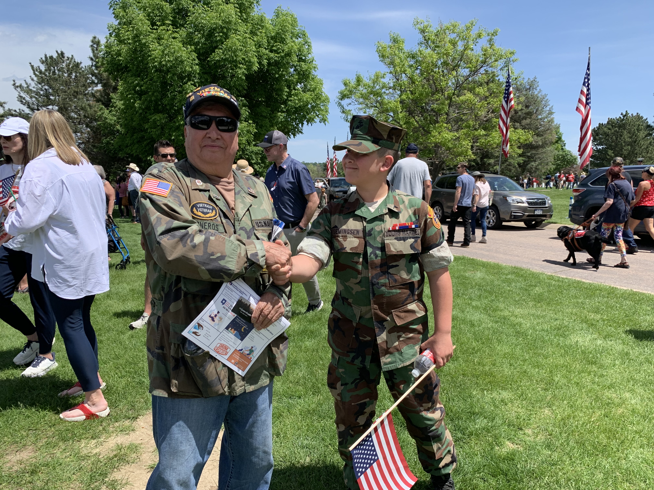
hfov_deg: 67.3
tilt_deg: -8.9
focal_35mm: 26
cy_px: 245
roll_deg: +0.0
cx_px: 327
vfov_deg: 53.1
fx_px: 491
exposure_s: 1/1250
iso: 25
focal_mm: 4.25
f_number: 1.8
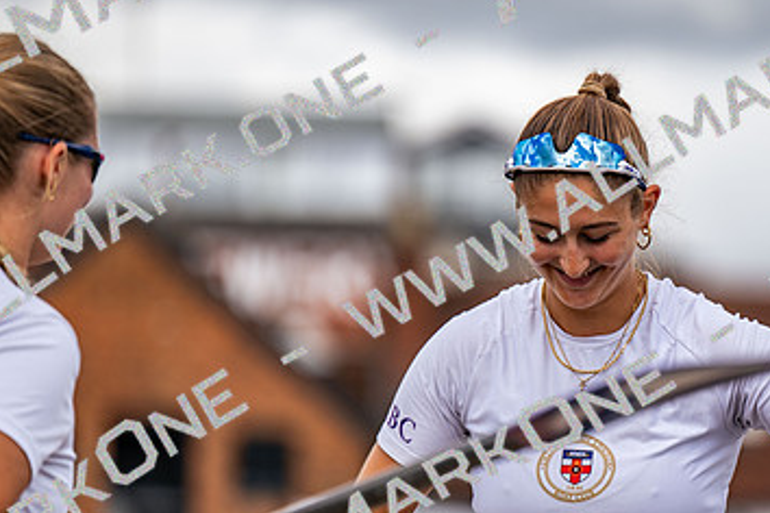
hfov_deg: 6.3
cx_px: 611
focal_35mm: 328
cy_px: 345
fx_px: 7015
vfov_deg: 4.2
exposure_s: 1/1250
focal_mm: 200
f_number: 2.8
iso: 64
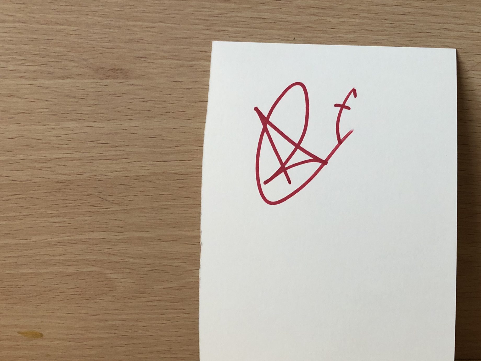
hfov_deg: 47.4
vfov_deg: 36.8
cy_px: 200
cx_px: 305
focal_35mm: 39
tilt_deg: -14.5
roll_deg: -1.7
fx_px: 542
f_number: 1.8
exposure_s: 1/15
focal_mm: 3.99
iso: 80
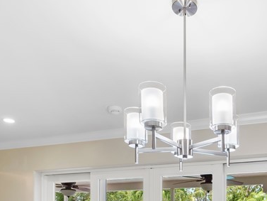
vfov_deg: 32.2
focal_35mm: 38
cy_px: 232
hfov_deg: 46.4
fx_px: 293
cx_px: 214
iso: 200
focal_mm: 7
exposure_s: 1/5
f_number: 7.1
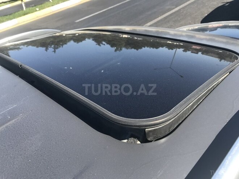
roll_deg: +13.5
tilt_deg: -30.2
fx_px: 193
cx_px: 120
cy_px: 90
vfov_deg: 49.7
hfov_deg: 63.4
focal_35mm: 28
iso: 20
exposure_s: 1/742
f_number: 1.8
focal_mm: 3.99
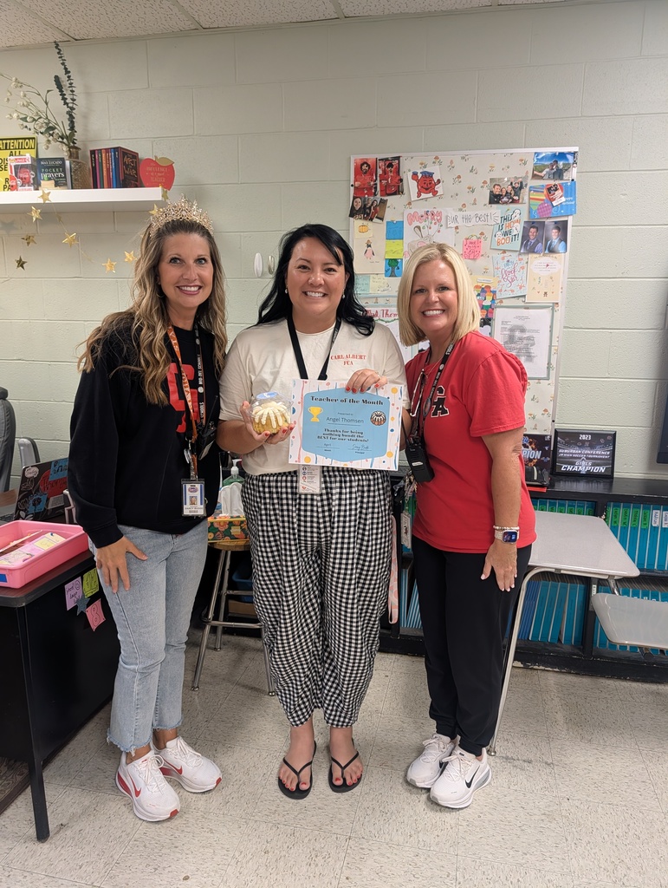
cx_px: 334
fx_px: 616
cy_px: 444
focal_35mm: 24
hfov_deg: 56.9
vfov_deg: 71.5
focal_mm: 6.9
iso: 228
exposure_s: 1/60
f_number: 1.68
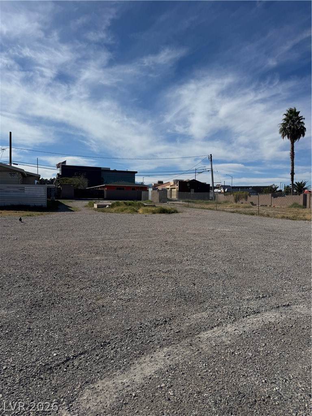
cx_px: 156
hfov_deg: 56.8
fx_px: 288
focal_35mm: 24
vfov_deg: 71.6
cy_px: 208
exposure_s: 1/10417
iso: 80
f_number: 1.78
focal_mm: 6.76
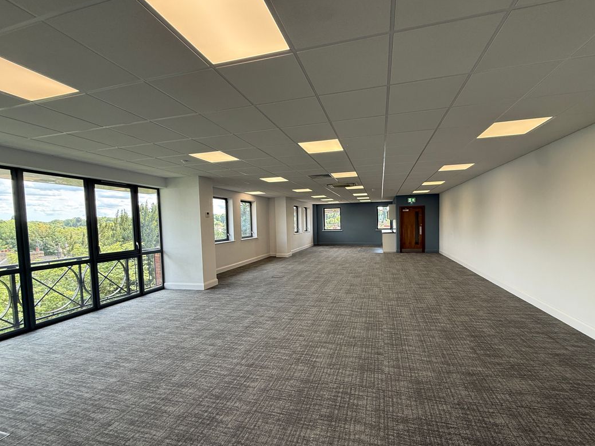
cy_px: 235
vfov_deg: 81.7
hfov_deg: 98.0
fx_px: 258
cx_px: 318
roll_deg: +0.7
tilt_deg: -2.8
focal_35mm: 15
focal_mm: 2.22
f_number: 2.2
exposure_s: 1/115
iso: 64
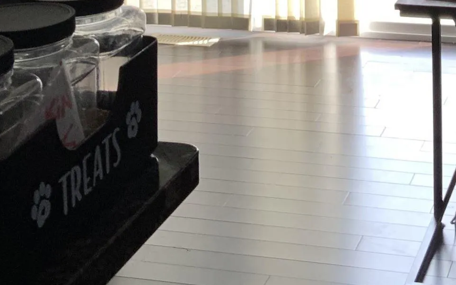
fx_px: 1218
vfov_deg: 12.4
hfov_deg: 21.1
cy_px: -204
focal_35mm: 98
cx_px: 330
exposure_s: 1/120
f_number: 1.8
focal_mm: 3
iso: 20
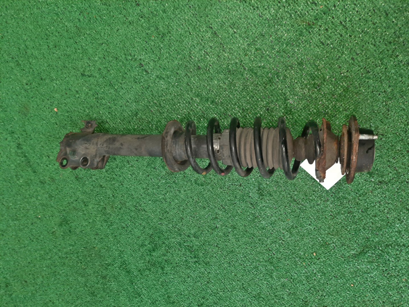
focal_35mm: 25
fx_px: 295
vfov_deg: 54.9
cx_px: 204
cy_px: 154
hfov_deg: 69.4
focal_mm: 4.6
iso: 243
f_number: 2
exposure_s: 1/50
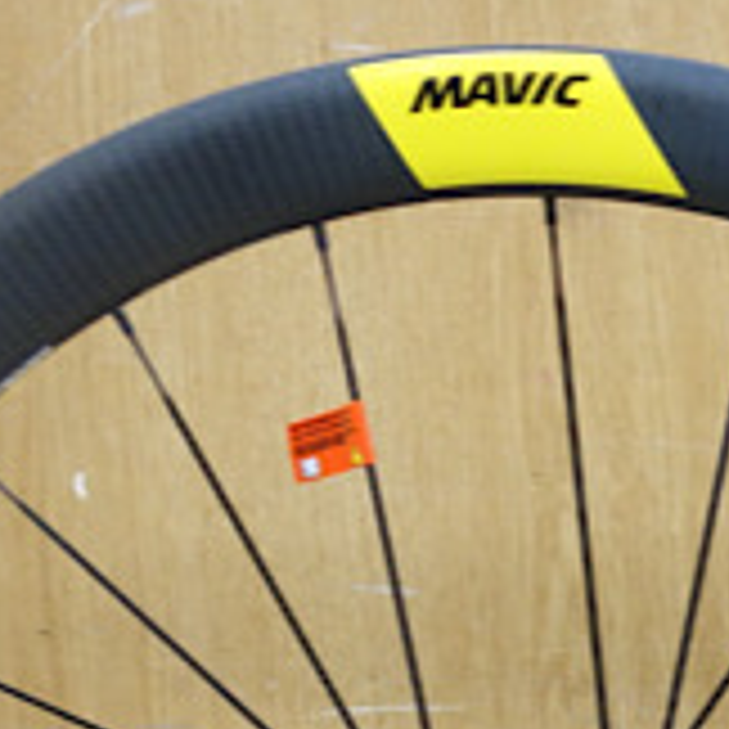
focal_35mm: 121
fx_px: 2883
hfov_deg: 13.6
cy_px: 855
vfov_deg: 14.0
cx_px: 1062
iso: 800
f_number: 2.5
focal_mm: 12.18
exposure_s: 1/80
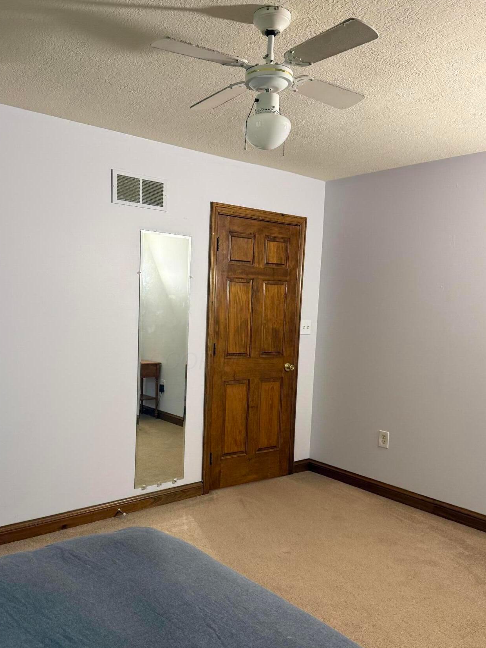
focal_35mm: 29
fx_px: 543
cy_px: 361
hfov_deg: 48.1
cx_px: 207
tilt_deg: -6.2
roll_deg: -2.0
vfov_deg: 61.5
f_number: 1.78
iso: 200
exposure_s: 1/60
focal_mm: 6.76
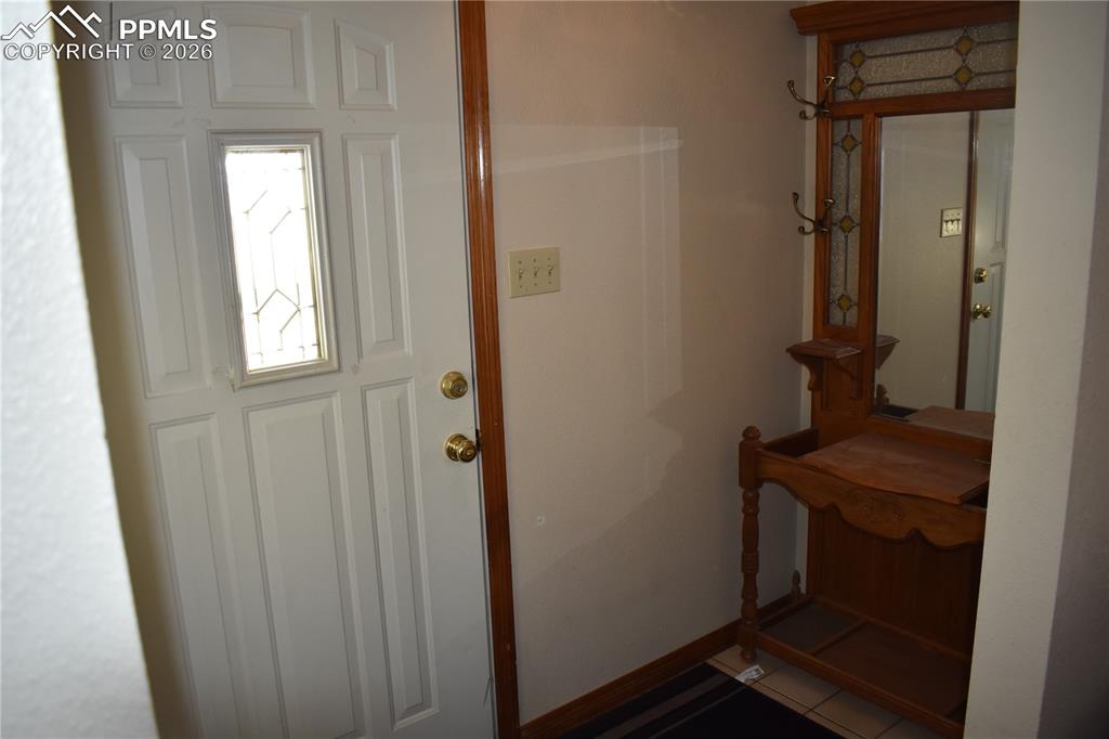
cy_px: 370
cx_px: 554
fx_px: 831
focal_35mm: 27
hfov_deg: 67.4
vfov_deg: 47.9
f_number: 4
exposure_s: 1/200
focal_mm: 18
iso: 800
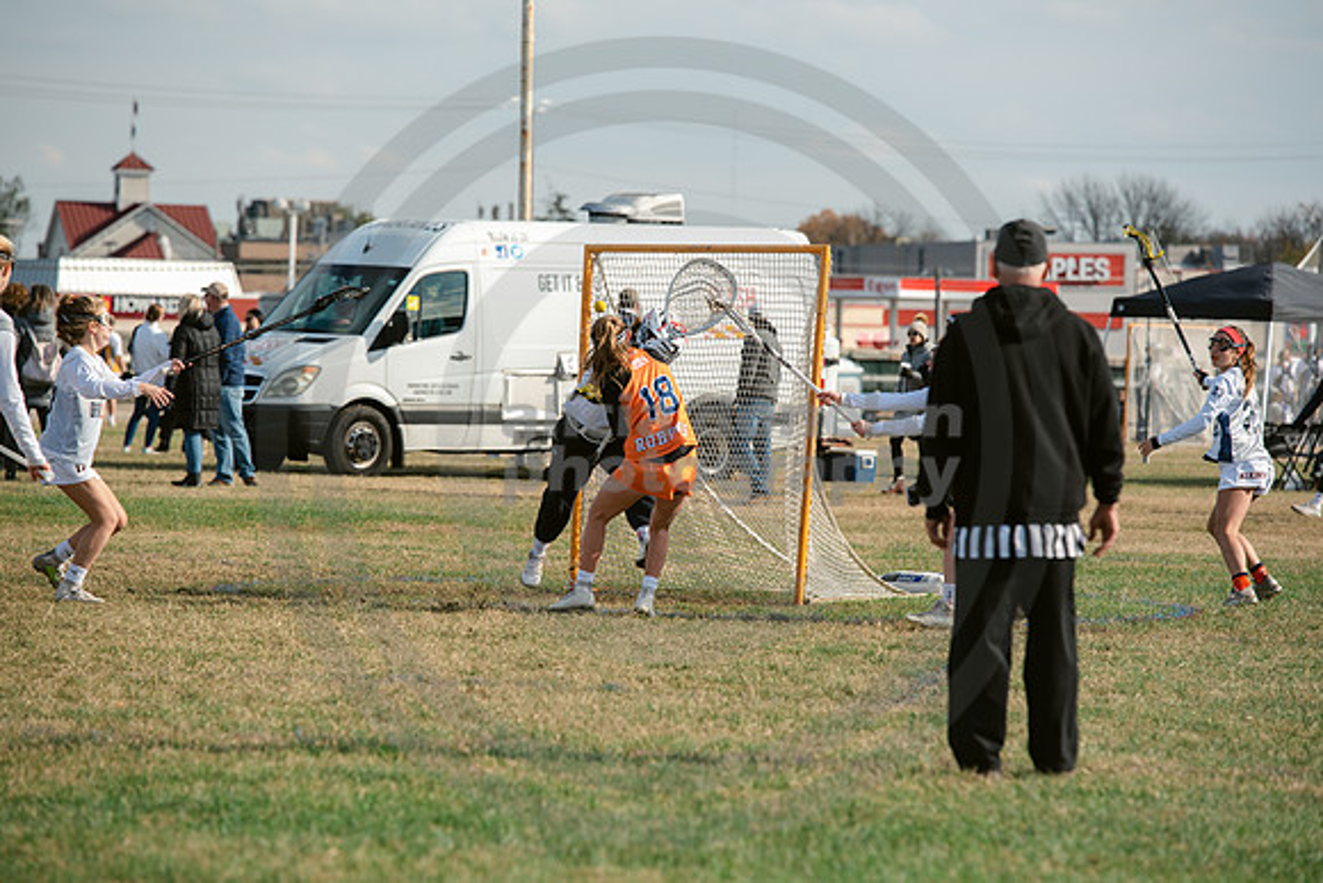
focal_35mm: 200
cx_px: 662
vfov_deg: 6.9
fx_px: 7351
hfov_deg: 10.3
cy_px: 442
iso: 250
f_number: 5
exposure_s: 1/1600
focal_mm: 200
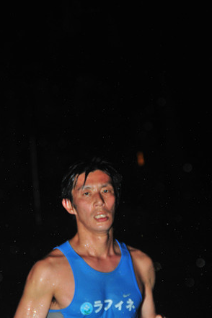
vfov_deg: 8.7
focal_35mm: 236
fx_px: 2088
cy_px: 199
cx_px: 103
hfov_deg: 5.8
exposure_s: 1/250
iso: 400
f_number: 5.3
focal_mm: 120
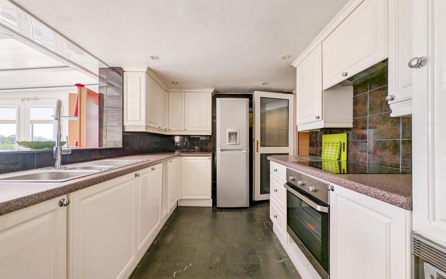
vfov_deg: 82.8
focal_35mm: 13
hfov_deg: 109.3
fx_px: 158
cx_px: 220
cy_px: 136
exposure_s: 1/150
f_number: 1.9
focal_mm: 2.2
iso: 33
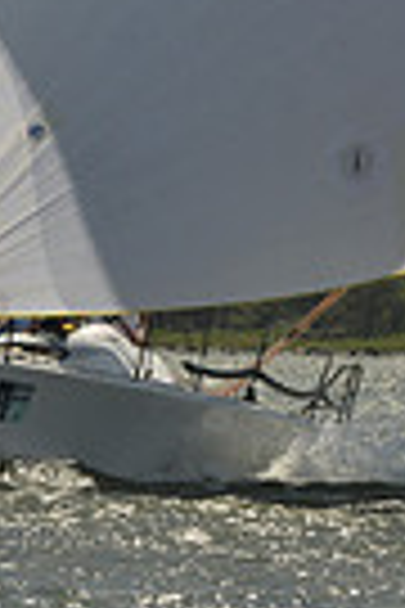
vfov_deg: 2.3
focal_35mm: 901
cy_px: -383
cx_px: 245
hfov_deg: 1.5
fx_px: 15203
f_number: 10
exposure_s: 1/1600
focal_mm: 210
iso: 280
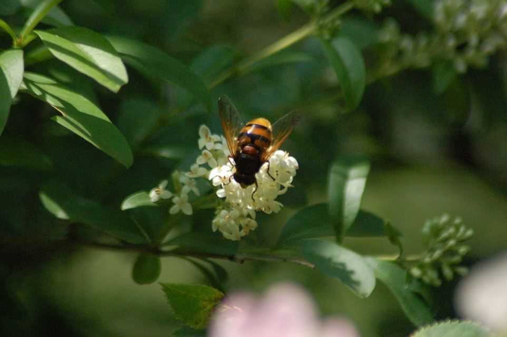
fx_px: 6333
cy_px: 168
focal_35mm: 450
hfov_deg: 4.6
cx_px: 254
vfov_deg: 3.1
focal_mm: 300
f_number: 6.3
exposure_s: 1/2500
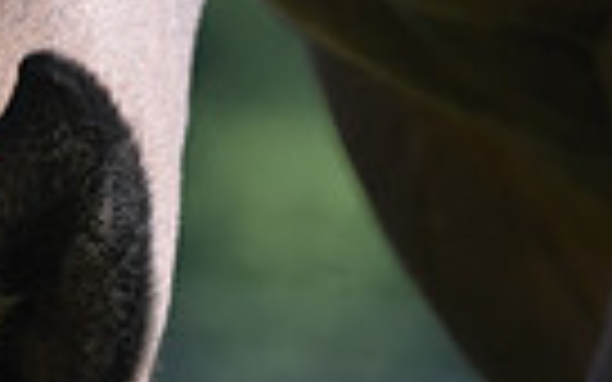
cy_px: 998
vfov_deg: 1.1
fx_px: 19614
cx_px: -61
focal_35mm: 1176
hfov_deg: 1.8
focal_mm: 180
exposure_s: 1/1250
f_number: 3.5
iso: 320
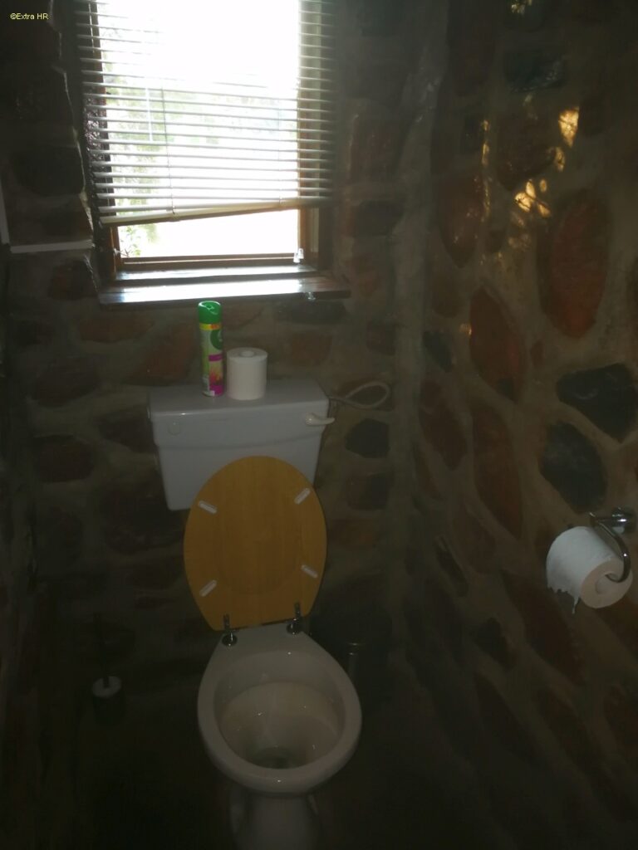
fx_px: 664
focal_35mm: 27
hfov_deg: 51.4
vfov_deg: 65.3
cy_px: 425
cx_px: 319
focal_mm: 3.95
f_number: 2.2
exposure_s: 1/33.3
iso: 250
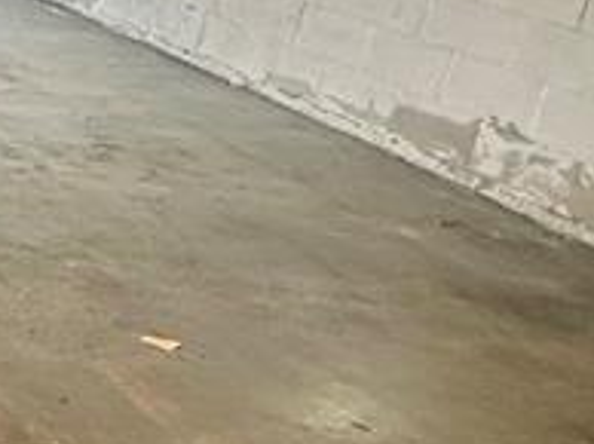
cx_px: -677
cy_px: 116
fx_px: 1268
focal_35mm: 74
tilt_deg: -18.8
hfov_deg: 17.0
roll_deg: -1.4
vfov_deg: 19.7
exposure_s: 1/195
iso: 40
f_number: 2.2
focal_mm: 2.22
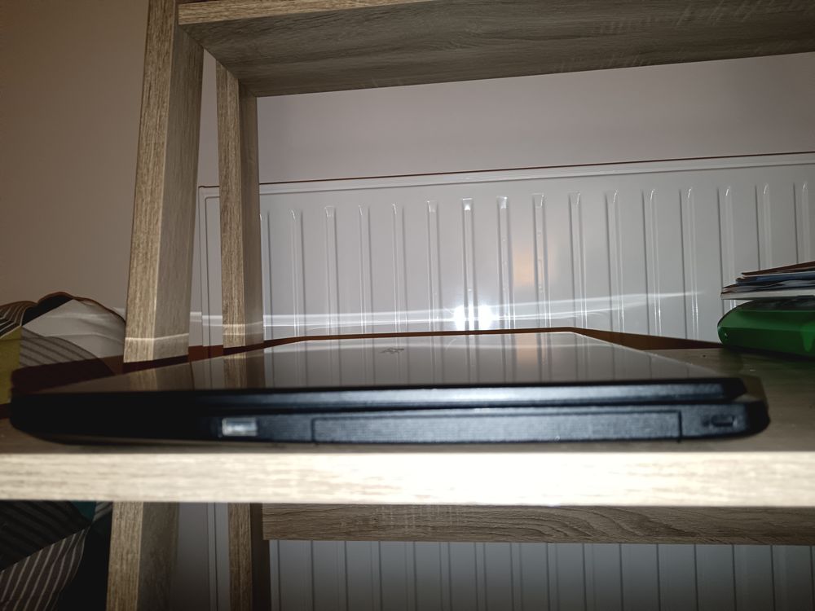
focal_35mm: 27
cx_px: 408
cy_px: 306
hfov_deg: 65.3
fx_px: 636
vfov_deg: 51.4
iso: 968
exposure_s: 1/25
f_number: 1.9
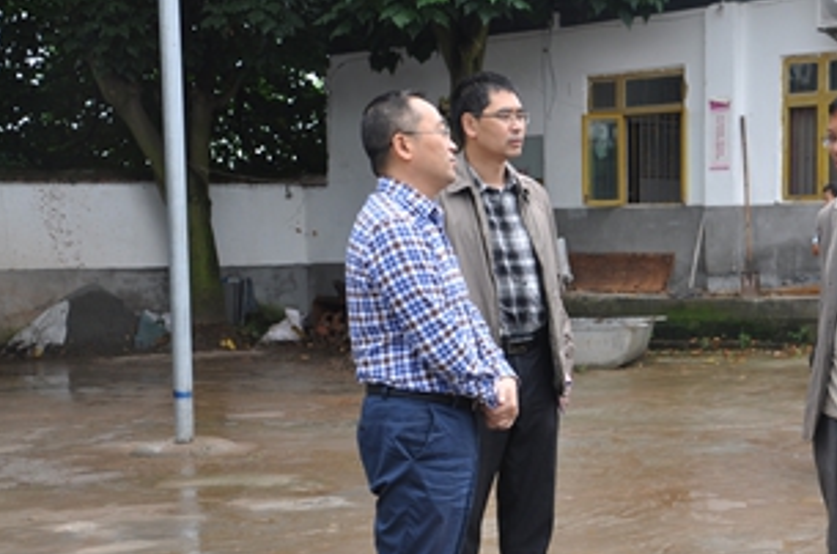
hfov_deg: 30.6
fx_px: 1485
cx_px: 681
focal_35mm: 64
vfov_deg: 21.1
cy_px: 365
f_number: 4
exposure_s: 1/60
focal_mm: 26
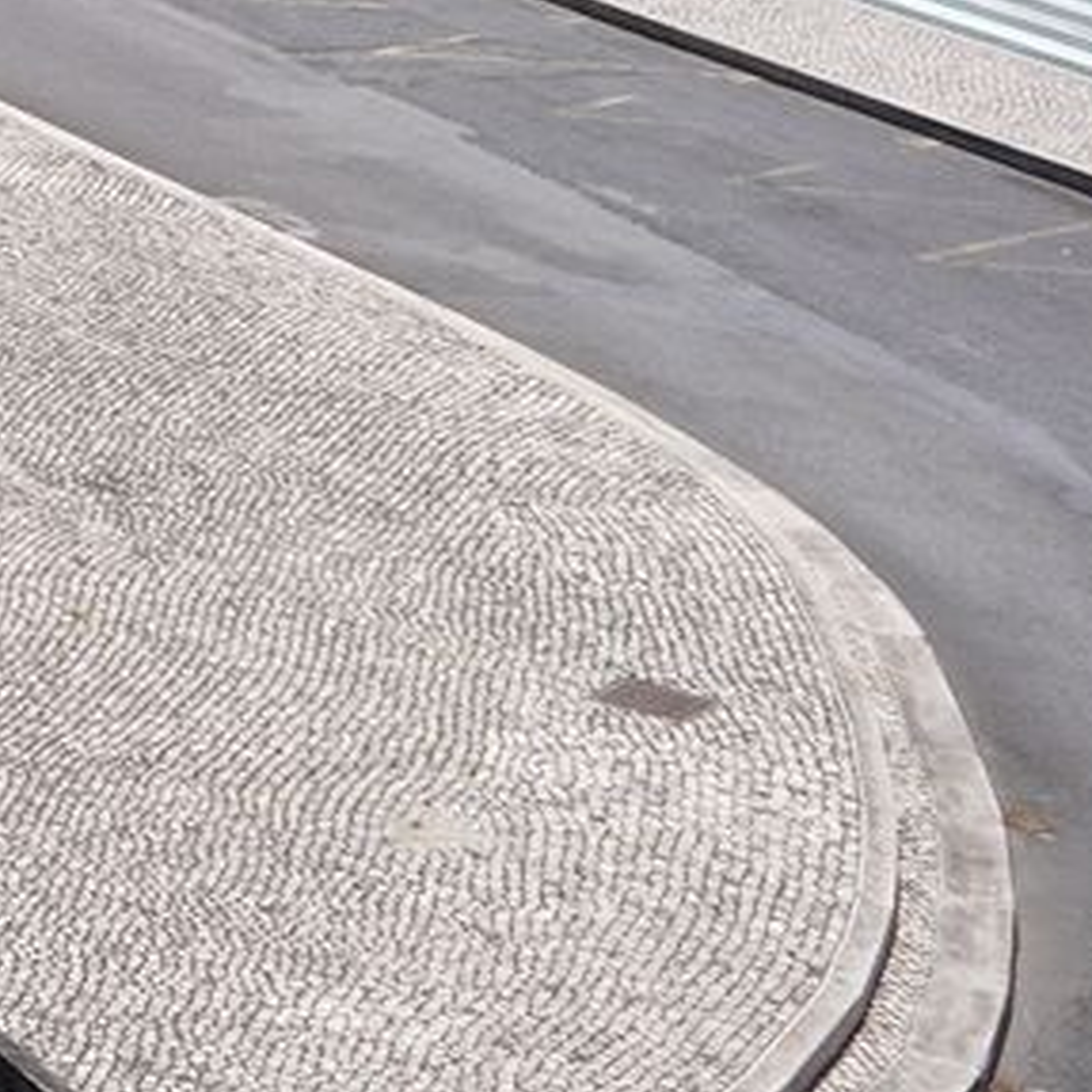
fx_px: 5068
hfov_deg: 9.5
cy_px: -875
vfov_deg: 11.4
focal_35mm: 142
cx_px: -2230
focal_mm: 24
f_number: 16
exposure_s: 1/100
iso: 100
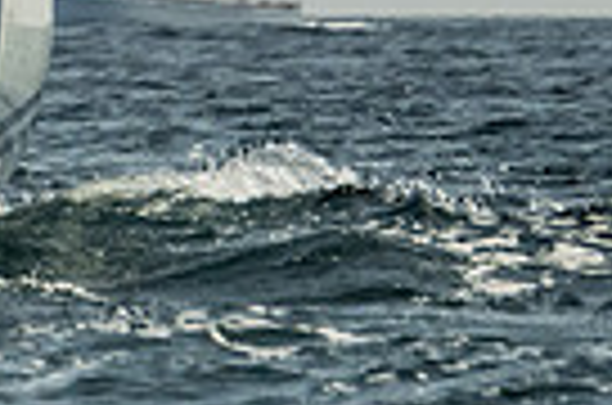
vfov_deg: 0.7
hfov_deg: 1.1
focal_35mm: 1889
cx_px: -404
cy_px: -640
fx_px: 32038
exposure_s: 1/1600
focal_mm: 200
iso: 320
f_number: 6.3
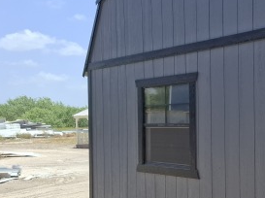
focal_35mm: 54
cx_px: 275
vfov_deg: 26.8
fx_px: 413
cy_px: 135
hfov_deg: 32.3
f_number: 1.8
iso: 50
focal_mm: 5.54
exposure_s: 1/1733
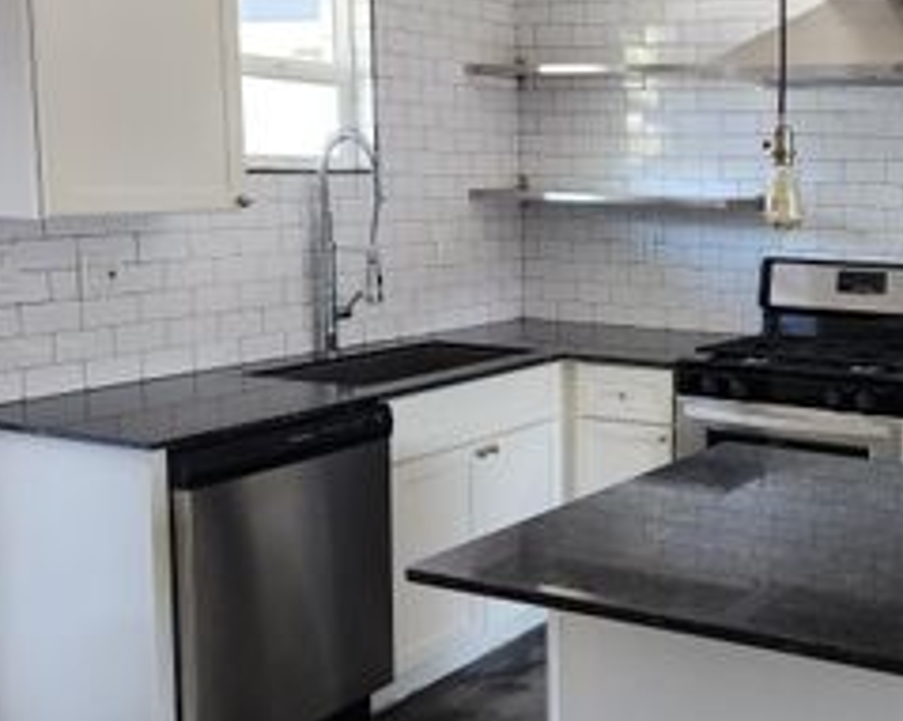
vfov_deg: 32.0
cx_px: 824
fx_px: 1256
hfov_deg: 36.9
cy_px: 315
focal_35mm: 47
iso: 500
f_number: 1.8
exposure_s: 1/120
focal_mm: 6.4
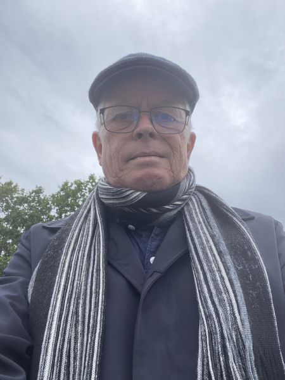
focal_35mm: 30
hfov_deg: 46.8
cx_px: 142
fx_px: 329
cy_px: 190
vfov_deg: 60.0
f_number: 2.2
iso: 25
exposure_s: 1/210
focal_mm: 2.71
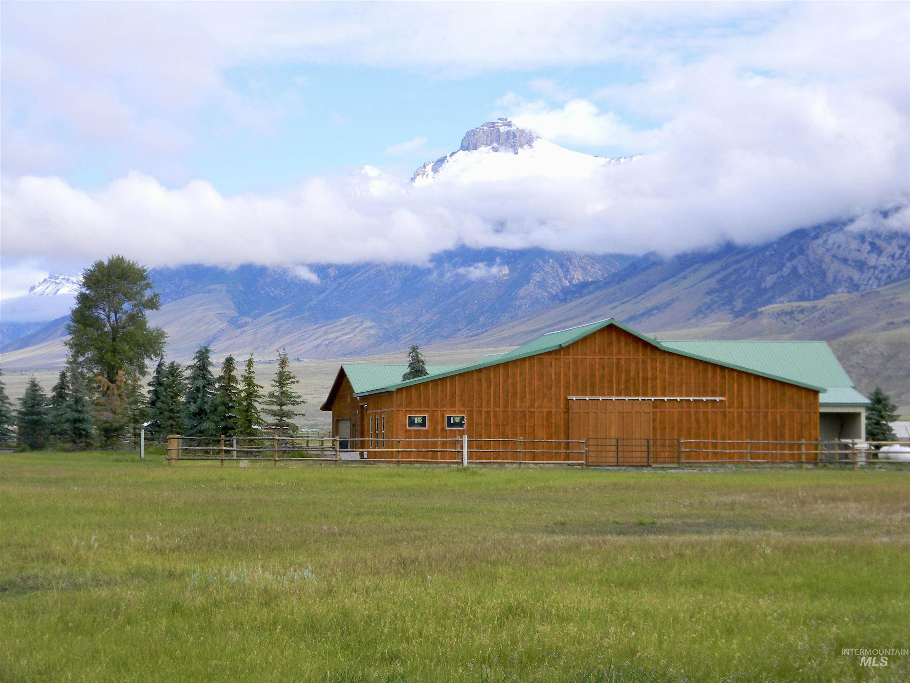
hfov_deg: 23.6
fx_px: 2182
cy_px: 342
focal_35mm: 83
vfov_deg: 17.8
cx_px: 455
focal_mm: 15.1
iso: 80
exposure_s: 1/242
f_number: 4.5
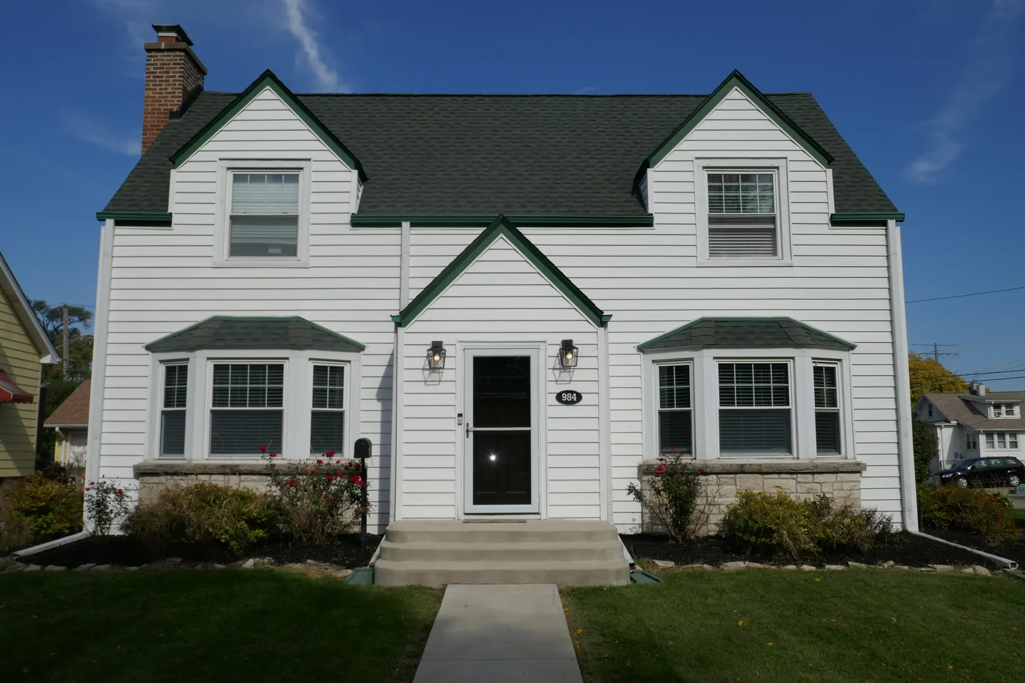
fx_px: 854
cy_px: 342
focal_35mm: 30
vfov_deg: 43.6
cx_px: 512
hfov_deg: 61.9
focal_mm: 11
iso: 125
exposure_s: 1/1000
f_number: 6.3
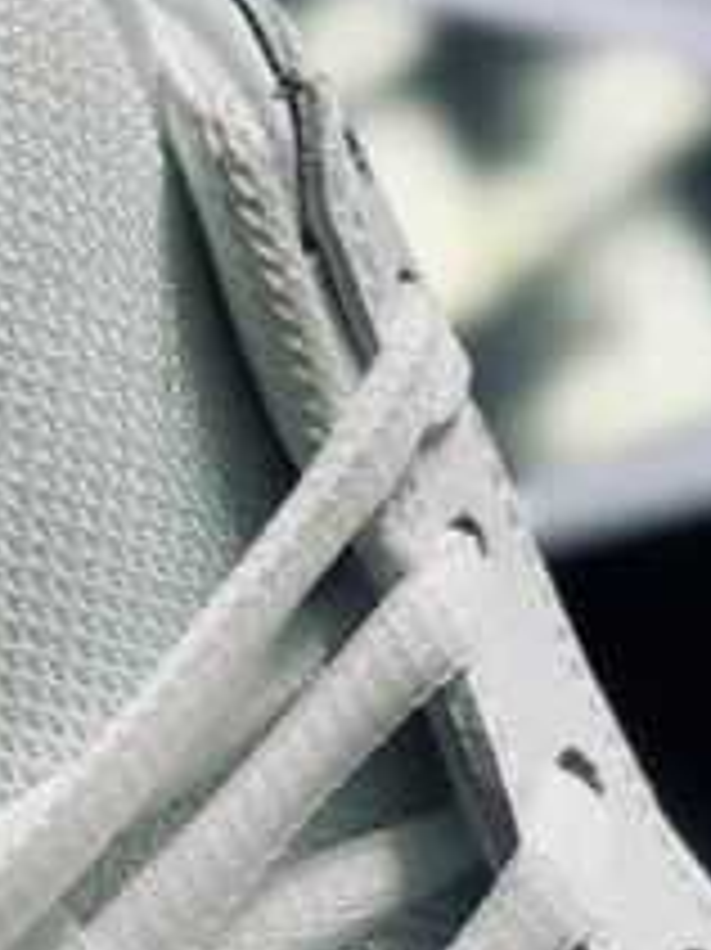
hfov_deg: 7.0
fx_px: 5812
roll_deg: +0.5
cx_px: 220
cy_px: 1339
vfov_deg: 9.1
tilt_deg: +14.3
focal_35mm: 212
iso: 80
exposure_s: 1/130
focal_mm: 6.86
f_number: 1.78
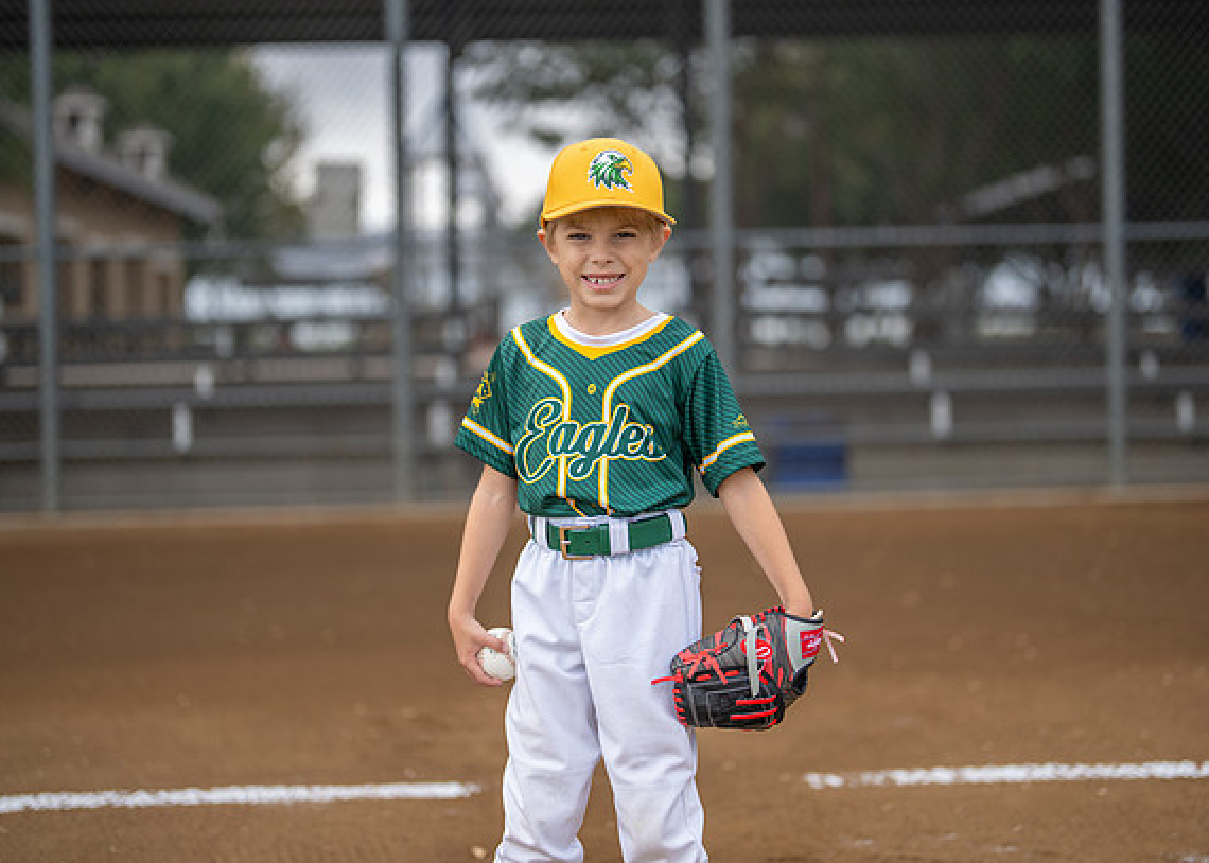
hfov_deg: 33.2
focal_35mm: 59
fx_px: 2026
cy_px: 391
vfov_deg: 24.0
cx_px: 630
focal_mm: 50
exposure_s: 1/3200
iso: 200
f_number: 1.2
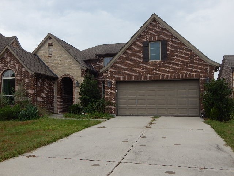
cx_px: 117
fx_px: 210
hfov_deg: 58.4
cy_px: 88
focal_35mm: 31
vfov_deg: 45.4
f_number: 3.2
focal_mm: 5.6
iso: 125
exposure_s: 1/640
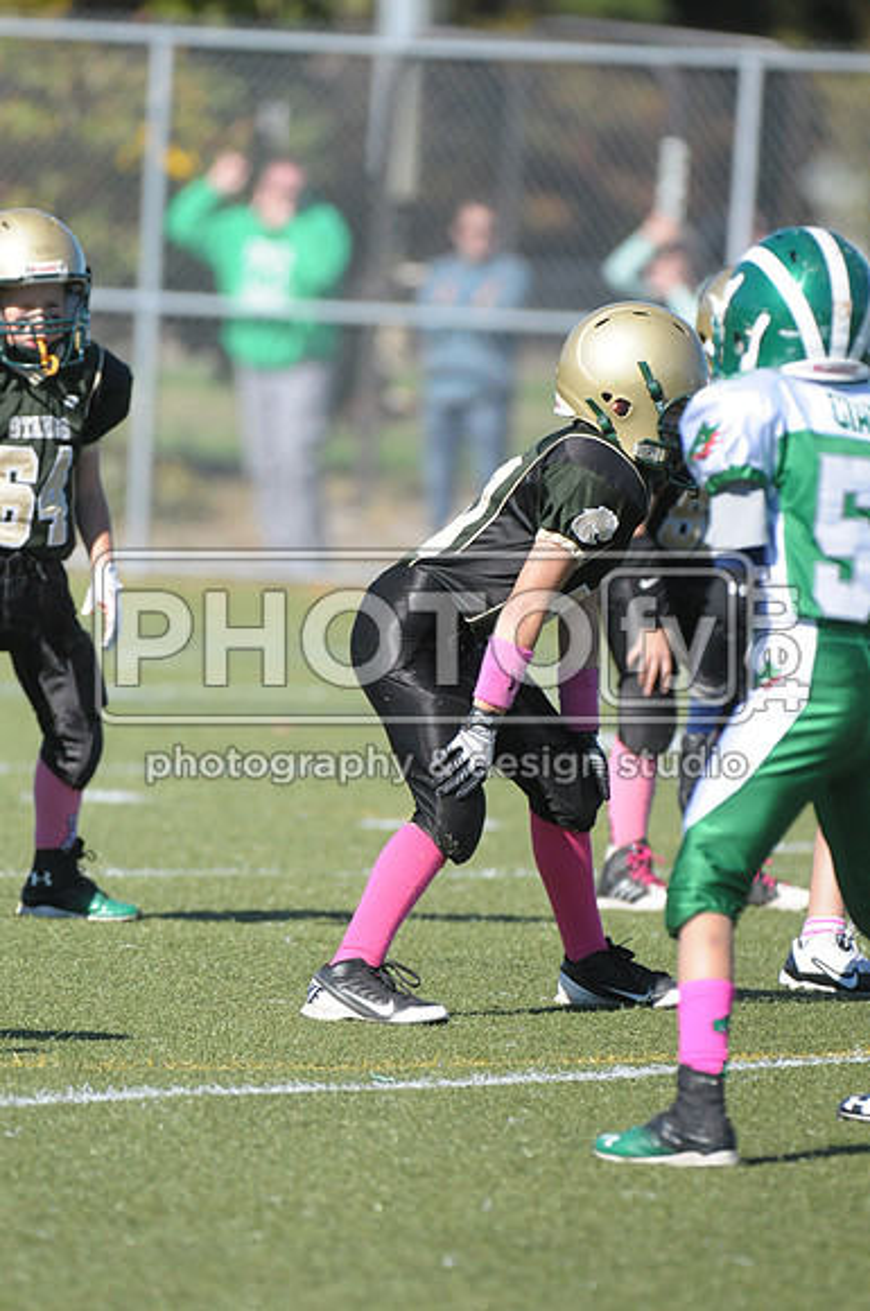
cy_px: 656
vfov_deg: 4.6
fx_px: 16360
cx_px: 435
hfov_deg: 3.0
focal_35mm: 450
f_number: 4
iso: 1000
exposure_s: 1/5000
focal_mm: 300
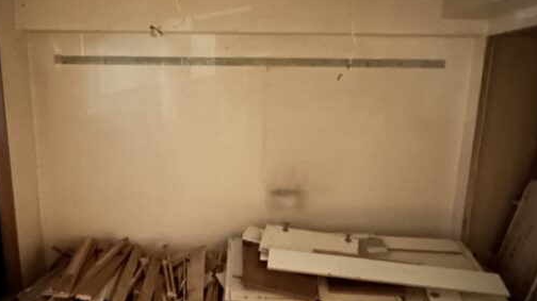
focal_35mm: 31
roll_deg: -0.3
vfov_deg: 37.5
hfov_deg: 62.3
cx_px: 224
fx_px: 441
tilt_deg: -12.6
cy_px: 191
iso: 2000
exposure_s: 1/4
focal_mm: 2.22
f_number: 2.2
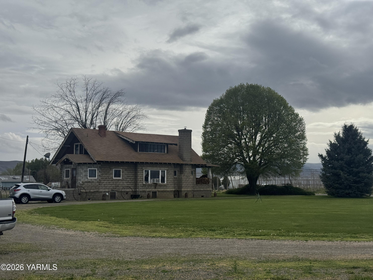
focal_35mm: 48
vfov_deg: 30.3
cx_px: 186
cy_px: 140
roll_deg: -0.3
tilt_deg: +4.9
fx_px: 517
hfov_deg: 39.7
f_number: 1.78
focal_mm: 6.76
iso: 64
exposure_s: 1/7937
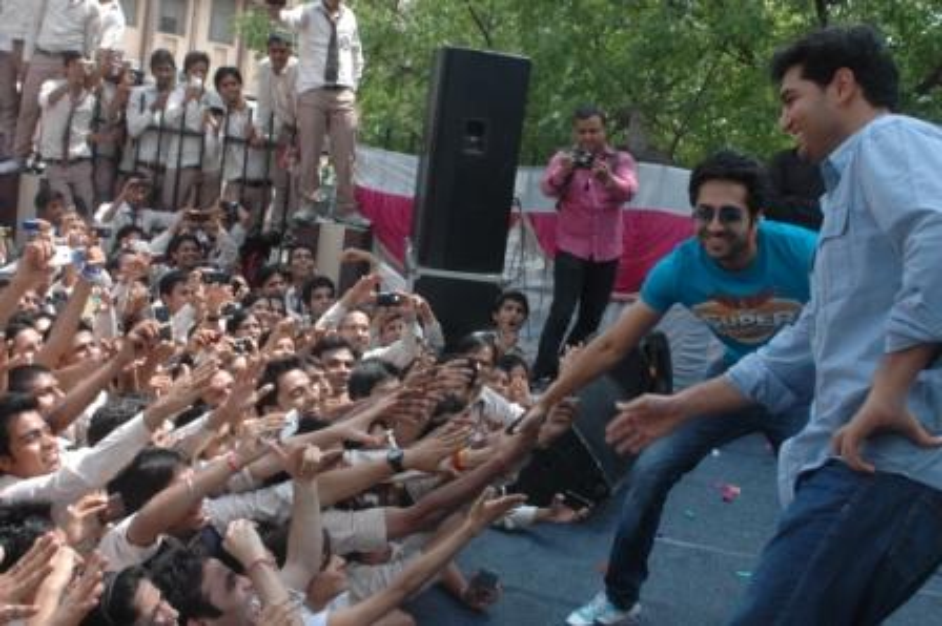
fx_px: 1098
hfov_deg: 46.4
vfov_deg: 31.8
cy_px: 313
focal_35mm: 42
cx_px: 471
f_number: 8
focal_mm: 28
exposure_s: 1/250
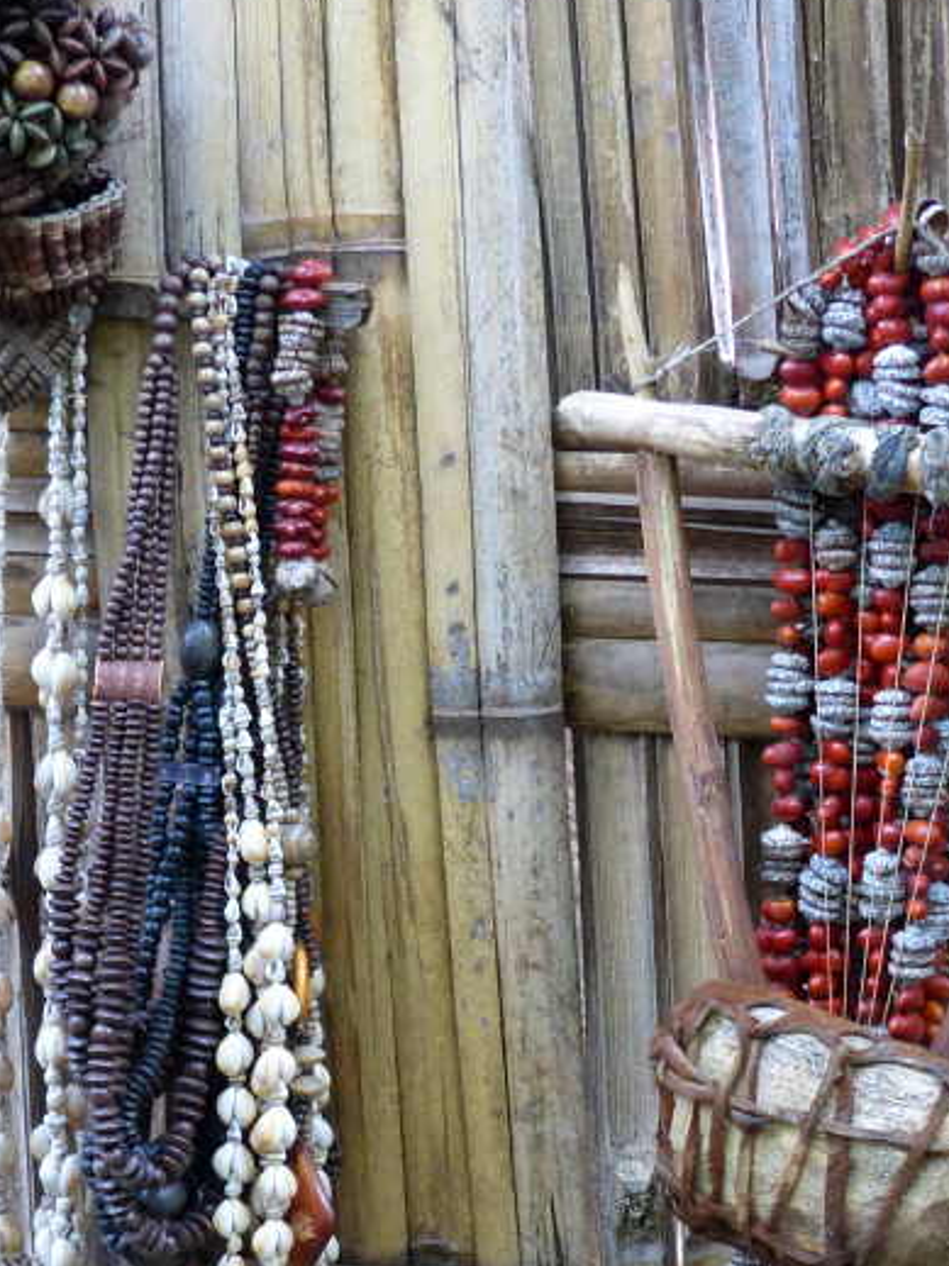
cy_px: 734
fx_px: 3803
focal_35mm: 104
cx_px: 474
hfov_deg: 14.2
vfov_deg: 18.9
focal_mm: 9.8
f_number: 2.8
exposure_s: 1/60
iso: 250
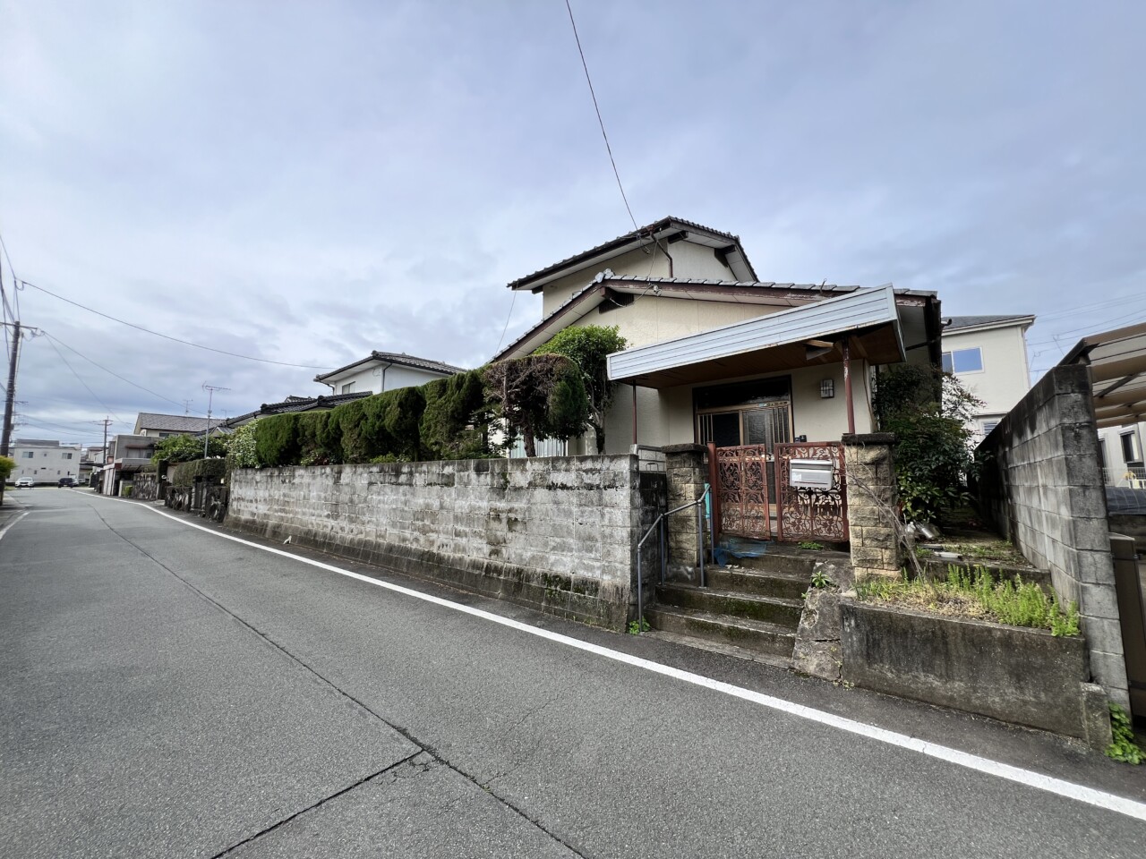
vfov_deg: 89.9
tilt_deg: +7.0
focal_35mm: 13
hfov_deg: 106.2
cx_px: 573
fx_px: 430
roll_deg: -0.1
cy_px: 430
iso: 32
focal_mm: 1.57
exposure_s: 1/747
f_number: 1.8
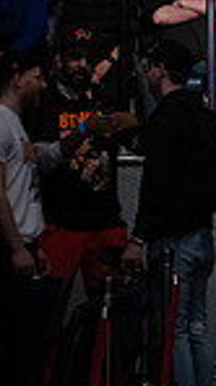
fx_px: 2929
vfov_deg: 7.5
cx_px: 445
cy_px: -56
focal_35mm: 287
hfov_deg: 4.2
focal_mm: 70
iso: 3200
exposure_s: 1/500
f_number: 2.8
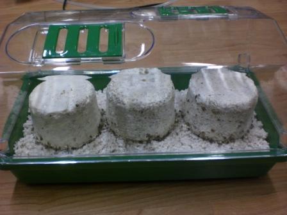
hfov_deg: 49.0
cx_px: 144
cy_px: 108
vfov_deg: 37.7
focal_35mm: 38
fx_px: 315
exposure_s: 1/80
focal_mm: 6.3
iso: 200
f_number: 3.1
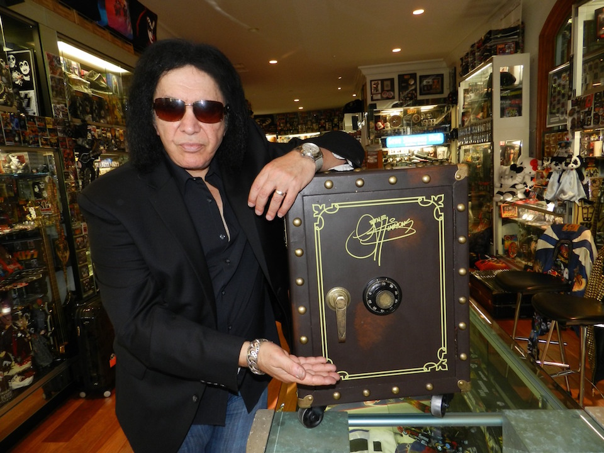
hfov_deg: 73.9
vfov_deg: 58.9
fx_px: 401
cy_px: 226
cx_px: 302
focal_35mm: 23
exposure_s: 1/30
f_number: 3.4
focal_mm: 4
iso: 200
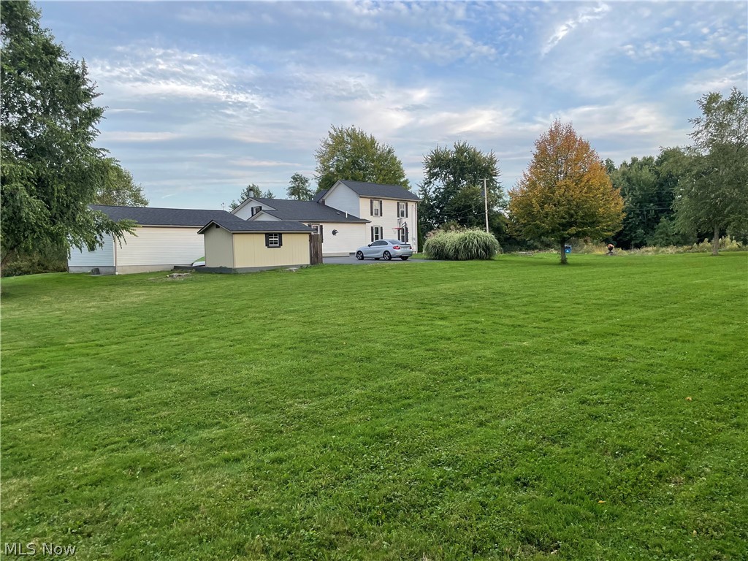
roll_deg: +1.5
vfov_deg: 53.1
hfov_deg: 67.3
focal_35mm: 26
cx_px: 374
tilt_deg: -2.5
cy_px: 280
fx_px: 562
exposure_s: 1/682
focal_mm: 4.2
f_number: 1.6
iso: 32
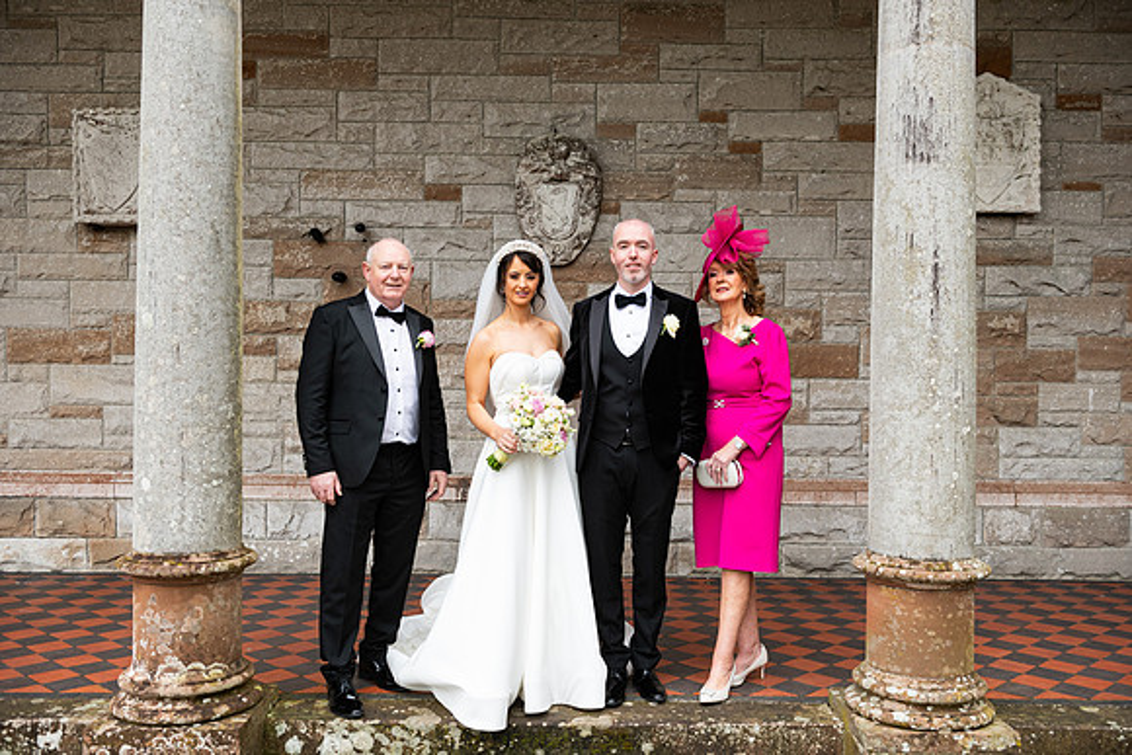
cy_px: 378
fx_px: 1069
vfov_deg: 38.9
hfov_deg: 55.8
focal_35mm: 34
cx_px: 566
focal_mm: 34
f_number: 4.5
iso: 320
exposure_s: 1/160
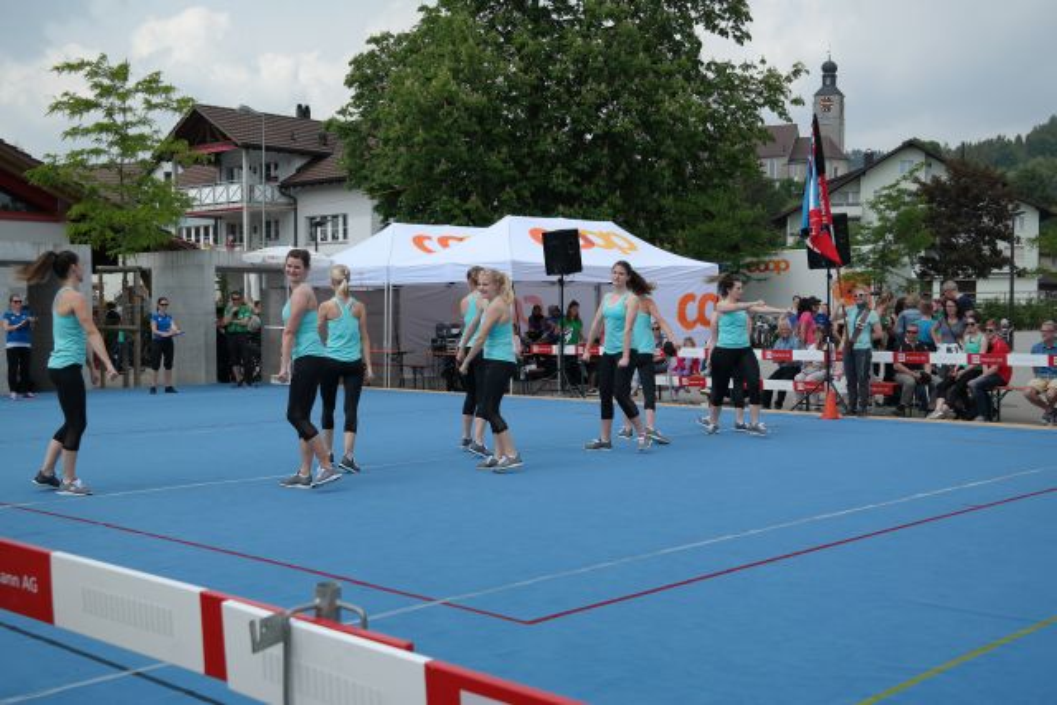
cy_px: 352
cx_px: 528
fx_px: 1292
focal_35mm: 44
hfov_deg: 44.5
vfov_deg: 30.5
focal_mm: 29
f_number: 5.6
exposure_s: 1/640
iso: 100
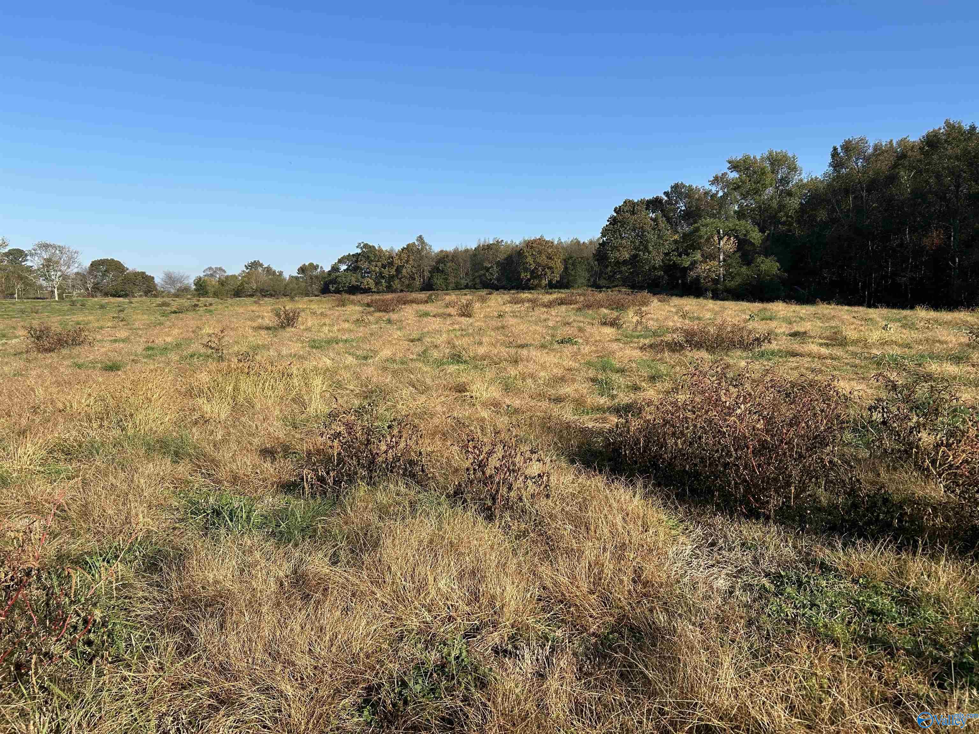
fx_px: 735
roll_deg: +0.9
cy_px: 367
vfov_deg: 53.1
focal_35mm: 26
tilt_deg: -4.5
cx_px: 490
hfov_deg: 67.3
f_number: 1.5
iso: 50
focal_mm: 5.7
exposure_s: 1/2915
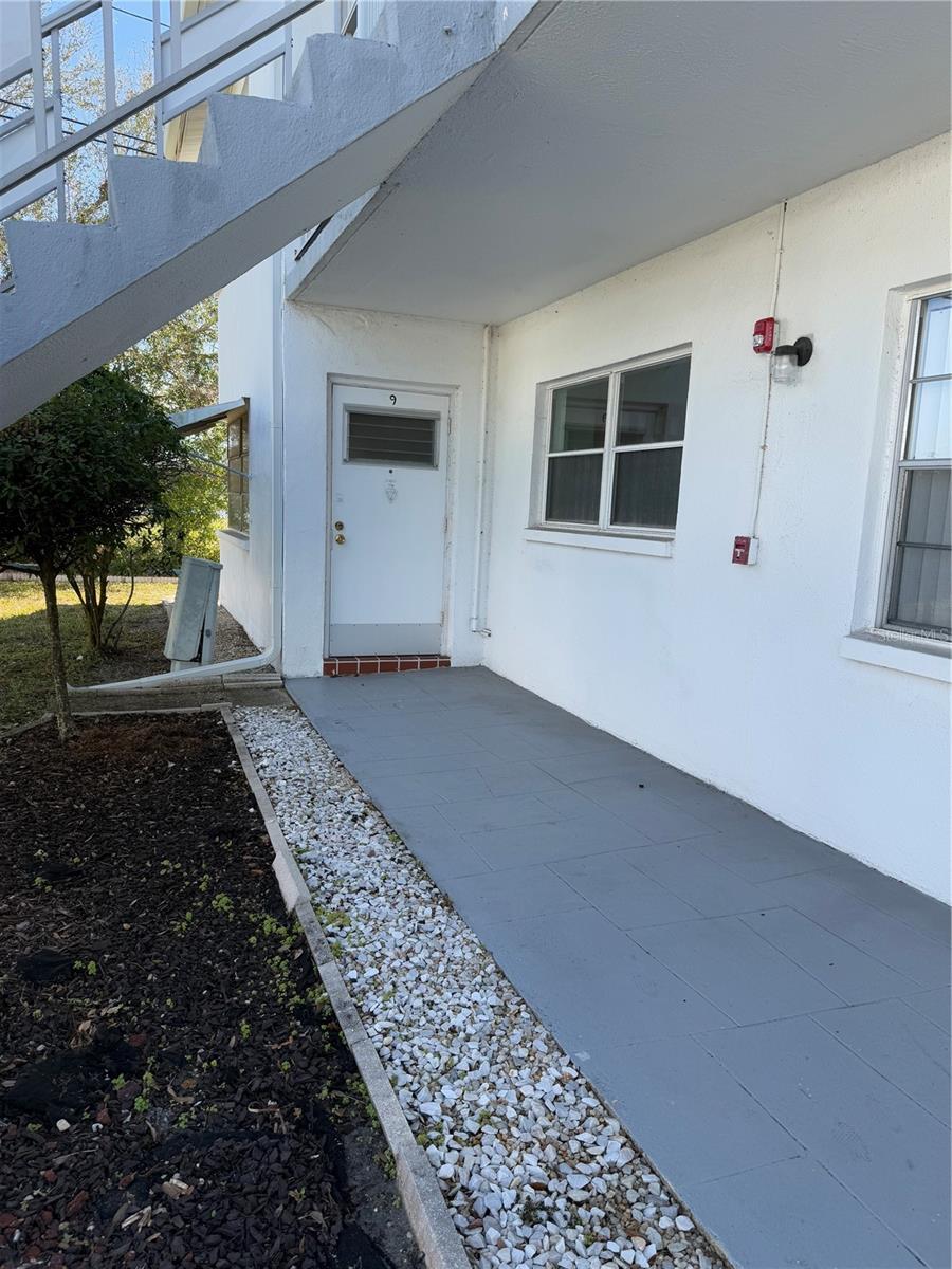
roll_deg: -2.5
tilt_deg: -10.2
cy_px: 634
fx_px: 880
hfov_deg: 56.8
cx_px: 476
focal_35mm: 24
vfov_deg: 71.6
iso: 80
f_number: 1.78
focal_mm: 6.76
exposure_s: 1/955
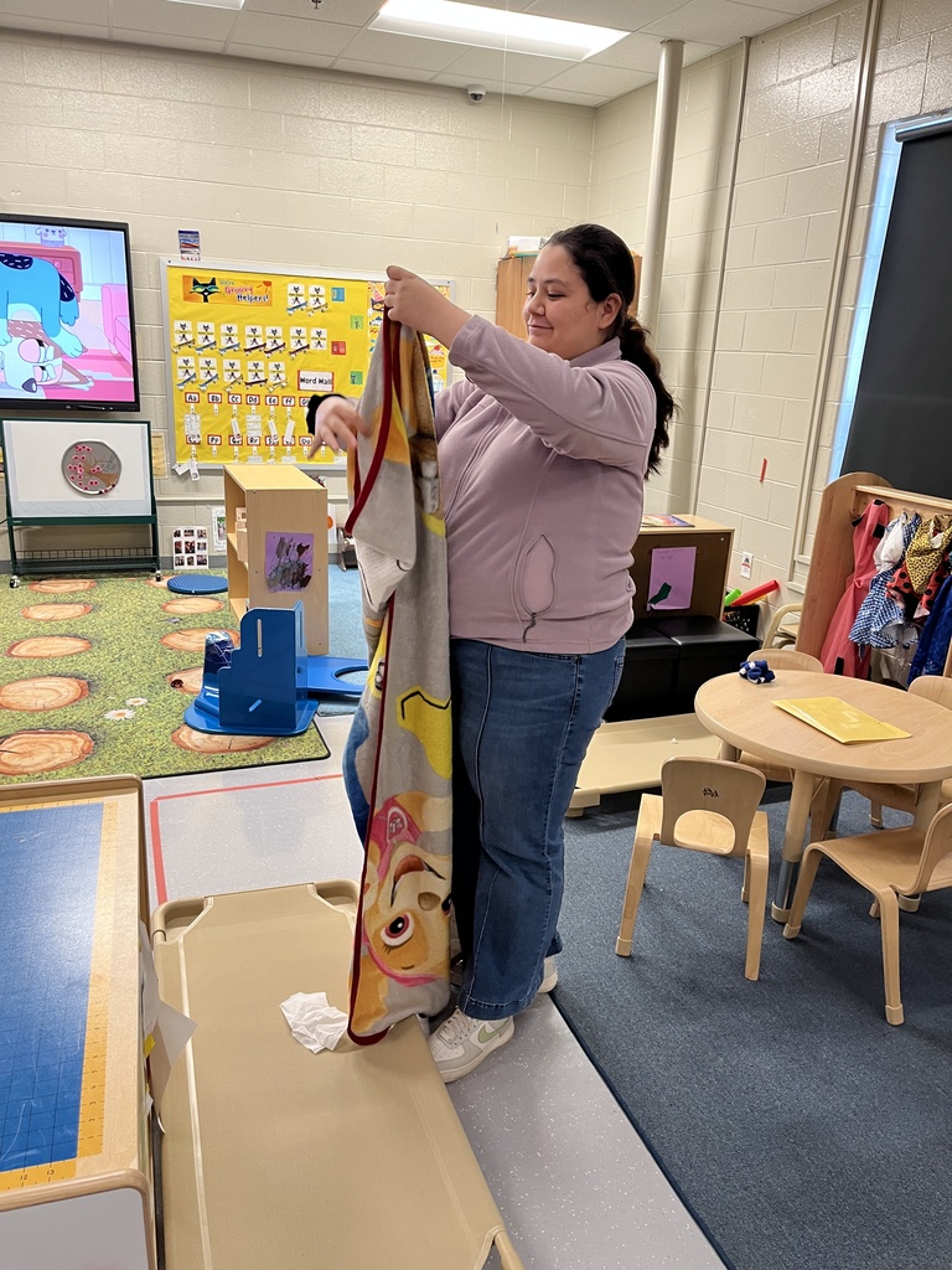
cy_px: 635
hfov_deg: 53.1
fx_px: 953
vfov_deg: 67.3
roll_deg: -4.8
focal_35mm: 26
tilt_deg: -18.0
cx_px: 476
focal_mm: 5.1
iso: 100
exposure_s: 1/60
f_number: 1.6
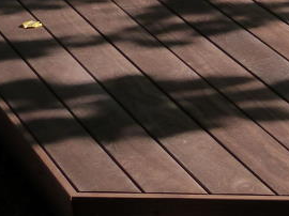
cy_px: -136
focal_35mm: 138
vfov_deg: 10.3
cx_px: 629
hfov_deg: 12.2
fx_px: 1151
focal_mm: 5.4
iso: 160
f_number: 5.6
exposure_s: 1/250
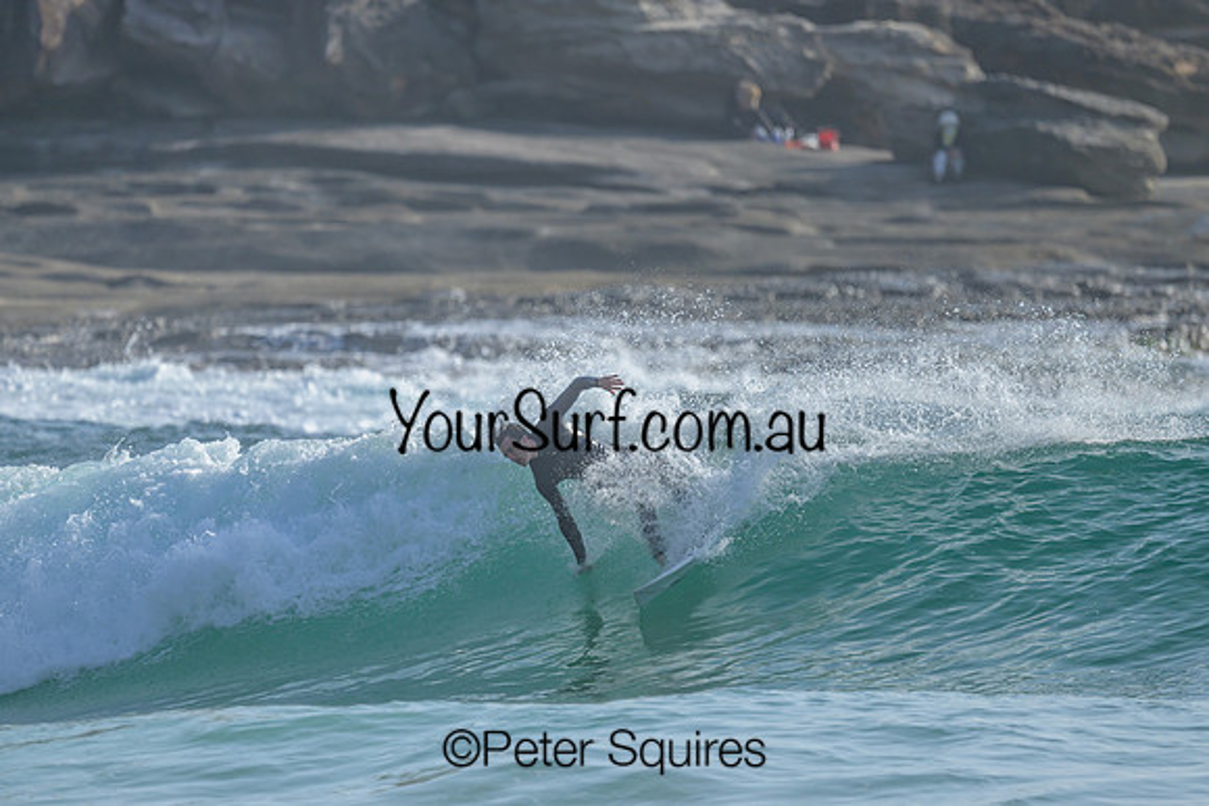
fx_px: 26872
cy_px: 403
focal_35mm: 800
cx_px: 604
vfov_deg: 1.7
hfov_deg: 2.6
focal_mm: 800
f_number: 6.3
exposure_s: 1/2000
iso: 250
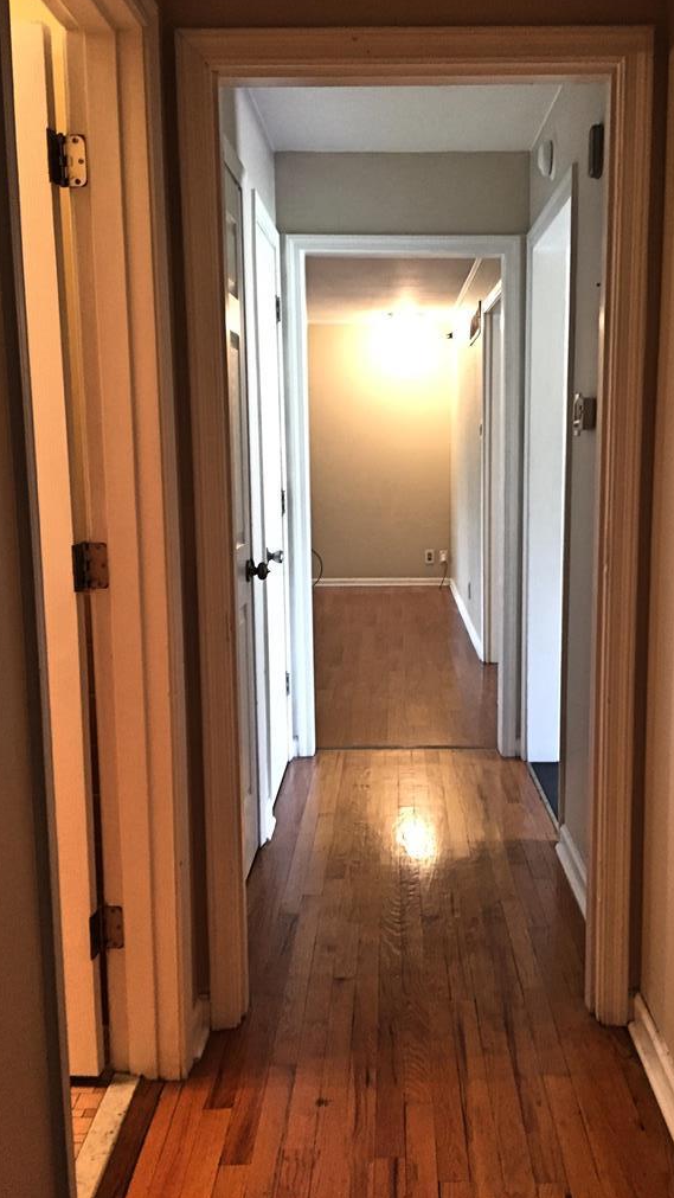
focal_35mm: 32
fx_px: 1016
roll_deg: +0.6
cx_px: 400
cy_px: 595
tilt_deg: -6.7
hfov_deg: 36.6
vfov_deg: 61.0
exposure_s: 1/33
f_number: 2.2
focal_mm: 4.15
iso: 320
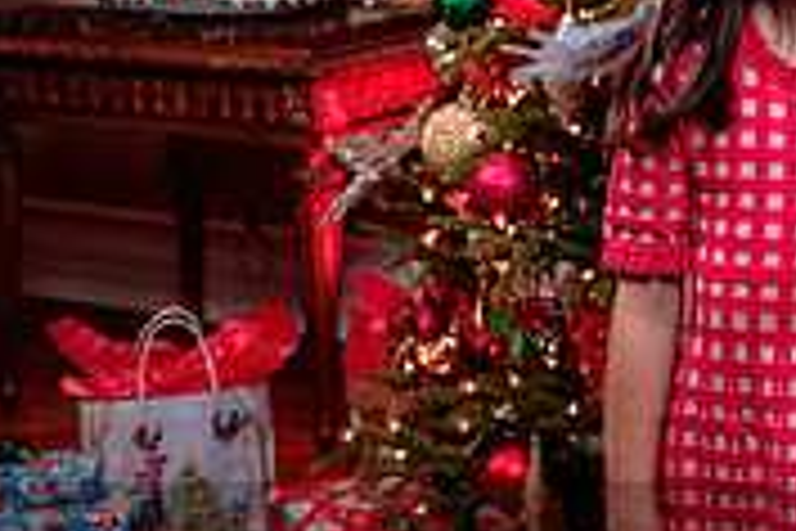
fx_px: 2565
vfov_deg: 11.7
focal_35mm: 116
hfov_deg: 16.7
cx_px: 1003
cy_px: -24
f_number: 4
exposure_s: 1/60
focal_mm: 33.5
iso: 200
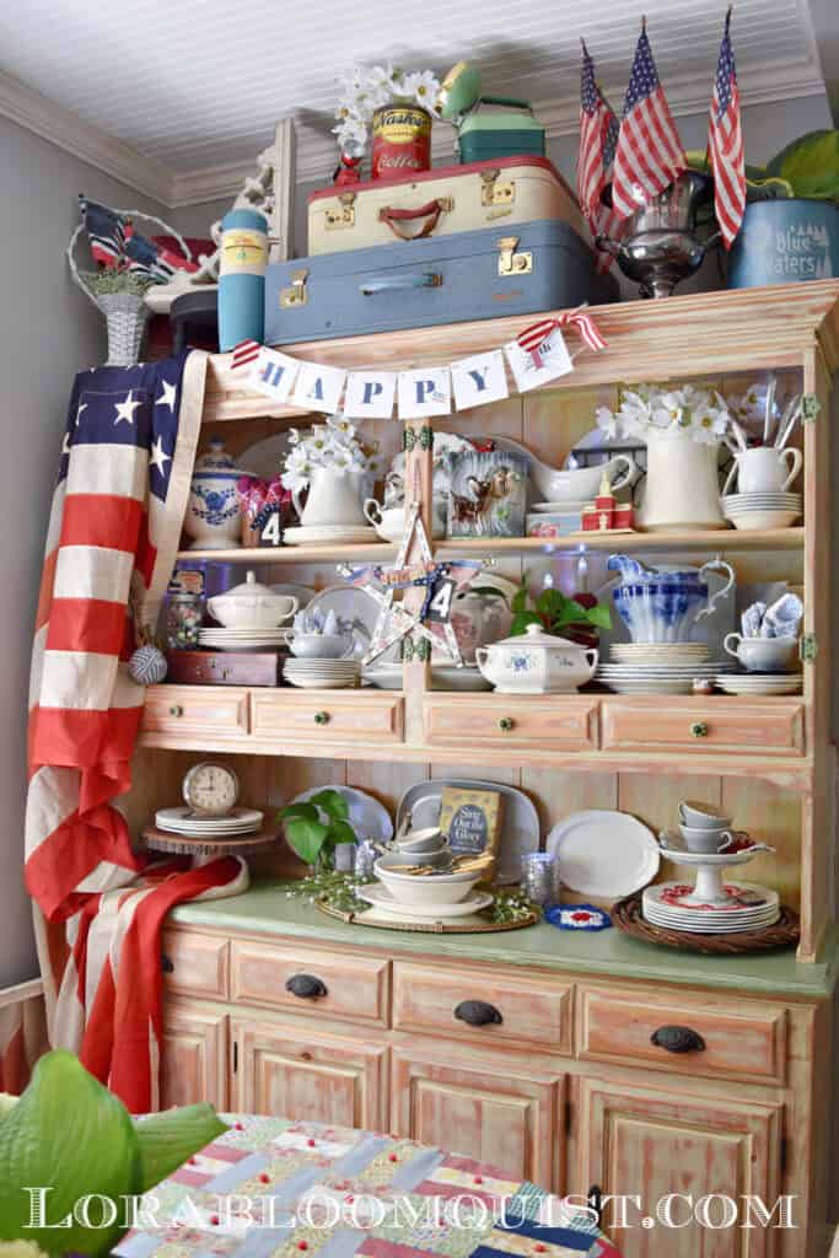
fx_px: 1101
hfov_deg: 41.7
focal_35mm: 32
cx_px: 420
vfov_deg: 59.5
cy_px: 629
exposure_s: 1/80
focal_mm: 21
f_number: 4.5
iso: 400
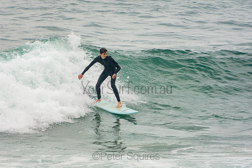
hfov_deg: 4.7
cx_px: 126
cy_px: 84
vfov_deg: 3.2
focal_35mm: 435
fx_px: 3046
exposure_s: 1/1250
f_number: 5.6
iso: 250
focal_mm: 290
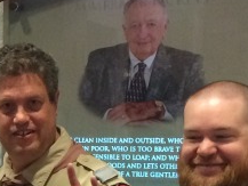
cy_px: 213
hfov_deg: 13.5
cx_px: -125
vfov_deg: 10.7
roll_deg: +1.1
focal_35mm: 137
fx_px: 982
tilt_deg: -4.2
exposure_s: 1/30
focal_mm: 4.15
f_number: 2.2
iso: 200
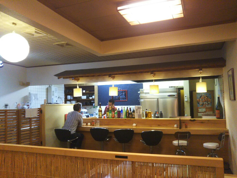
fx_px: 205
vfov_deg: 46.8
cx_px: 118
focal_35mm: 30
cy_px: 89
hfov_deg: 60.0
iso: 200
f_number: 2.2
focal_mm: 4
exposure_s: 1/30
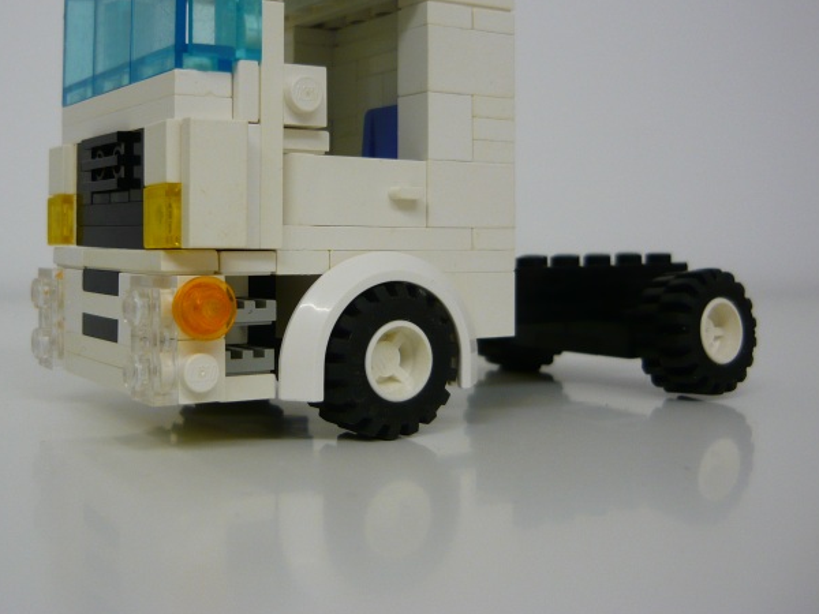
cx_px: 314
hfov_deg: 42.7
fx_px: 1041
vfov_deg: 32.7
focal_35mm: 44
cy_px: 218
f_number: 2.8
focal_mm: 5.5
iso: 125
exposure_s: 1/30
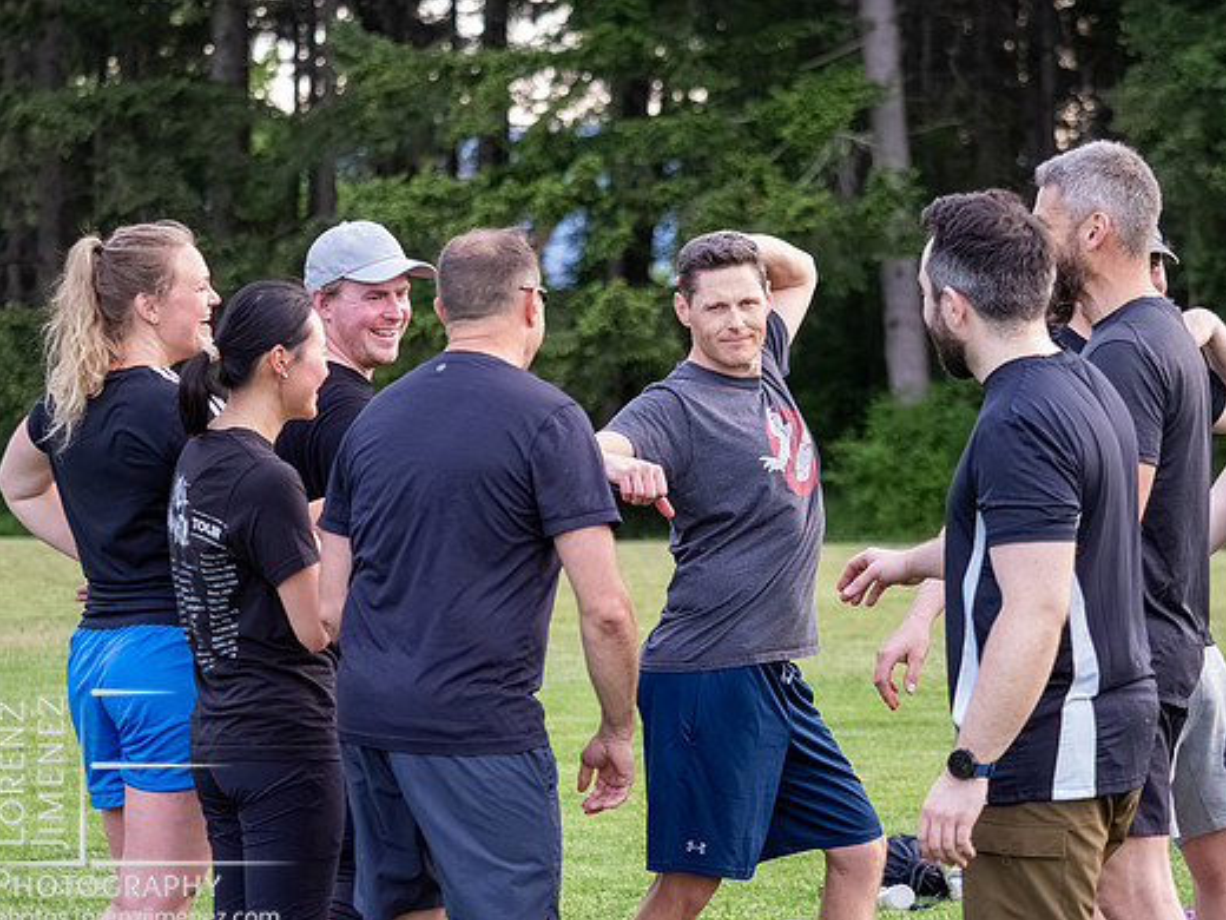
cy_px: 400
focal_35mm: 159
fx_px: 5631
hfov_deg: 12.4
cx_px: 600
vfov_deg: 9.3
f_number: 2.8
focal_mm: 67
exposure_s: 1/1000
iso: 5000
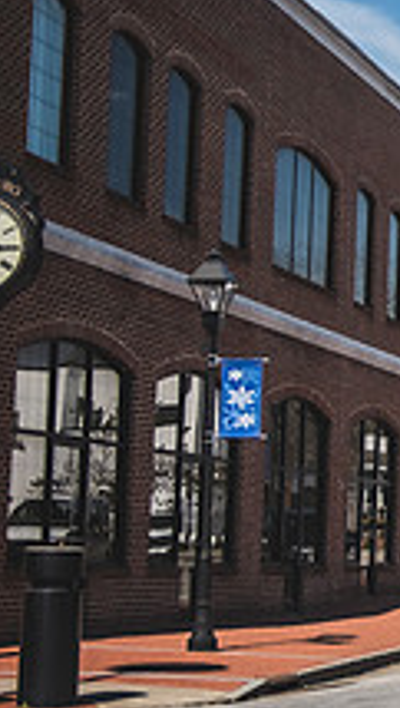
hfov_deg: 10.3
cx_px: 949
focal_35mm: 103
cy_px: 352
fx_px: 1935
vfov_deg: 20.7
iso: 100
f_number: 2.8
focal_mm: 35
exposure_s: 1/2500
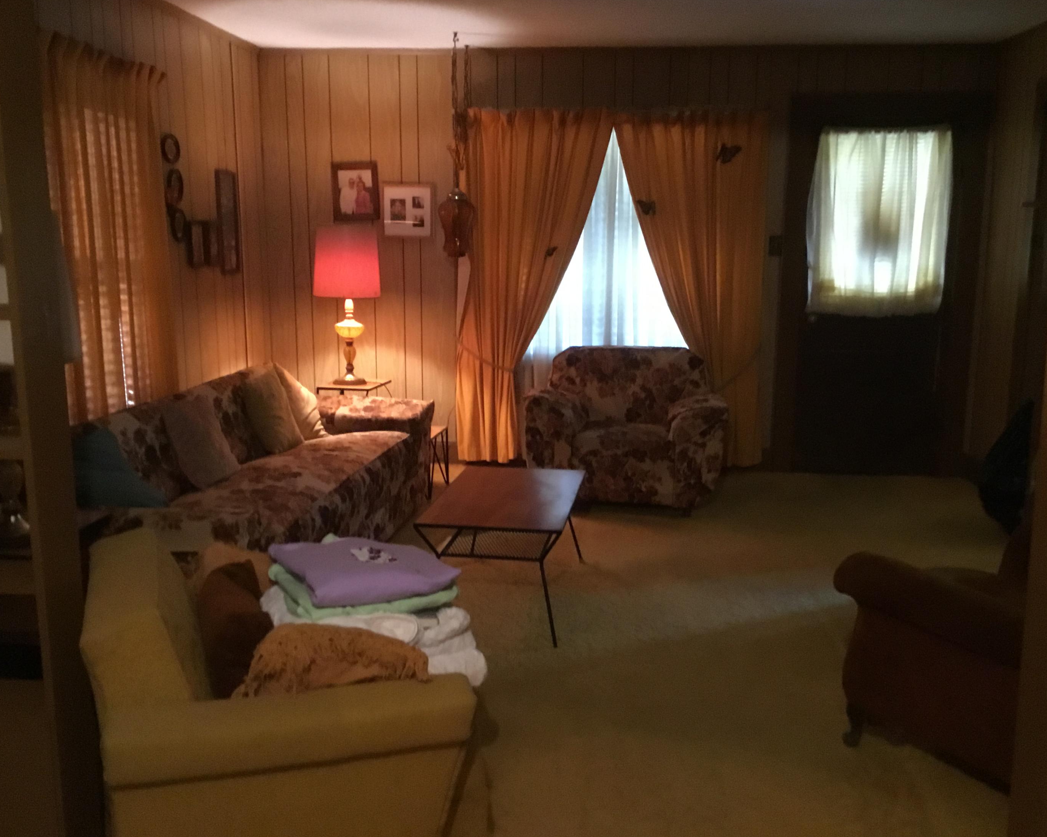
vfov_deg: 44.5
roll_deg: +1.0
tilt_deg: -7.8
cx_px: 532
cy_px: 411
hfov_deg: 54.2
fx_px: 1023
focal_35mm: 33
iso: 320
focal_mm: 3.3
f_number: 2.4
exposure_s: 1/15
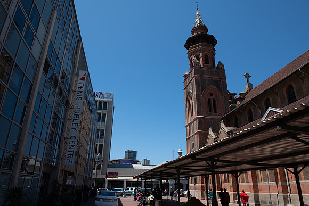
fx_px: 206
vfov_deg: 53.2
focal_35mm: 24
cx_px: 154
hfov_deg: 73.7
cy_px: 103
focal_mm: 24
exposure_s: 1/200
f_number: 8
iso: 64
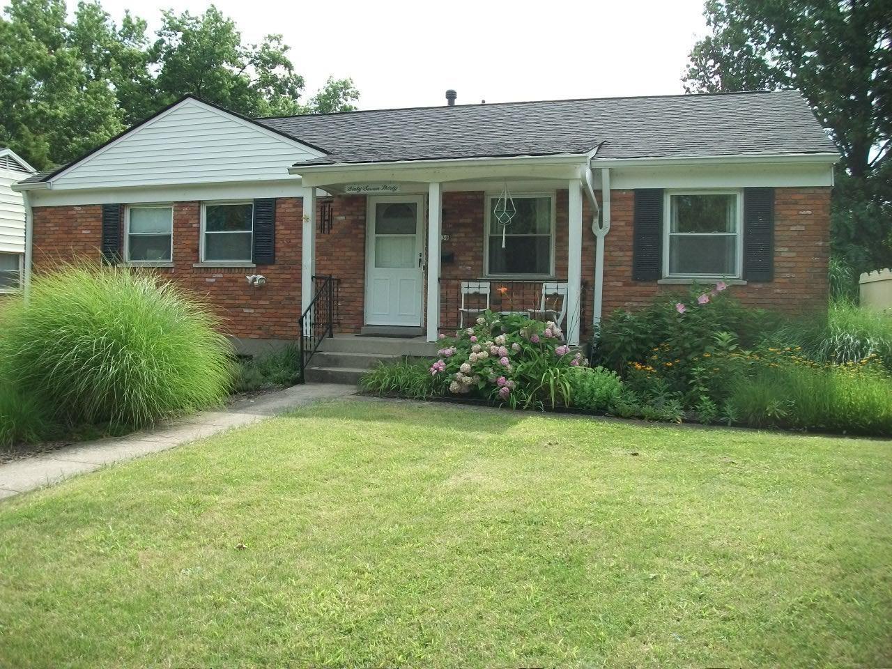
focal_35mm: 32
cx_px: 446
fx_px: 825
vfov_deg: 44.2
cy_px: 334
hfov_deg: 56.8
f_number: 2.9
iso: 80
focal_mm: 5.7
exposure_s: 1/640
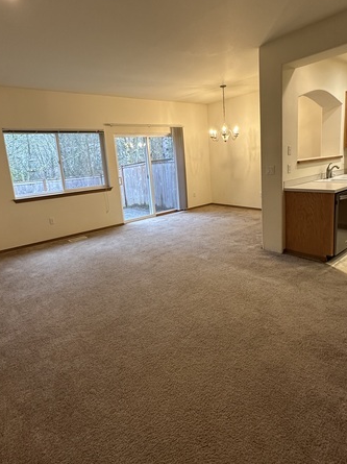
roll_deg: +3.7
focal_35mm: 21
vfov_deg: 78.9
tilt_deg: -10.2
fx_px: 281
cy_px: 211
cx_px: 179
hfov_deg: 63.4
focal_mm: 2.22
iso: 160
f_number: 2.2
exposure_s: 1/60
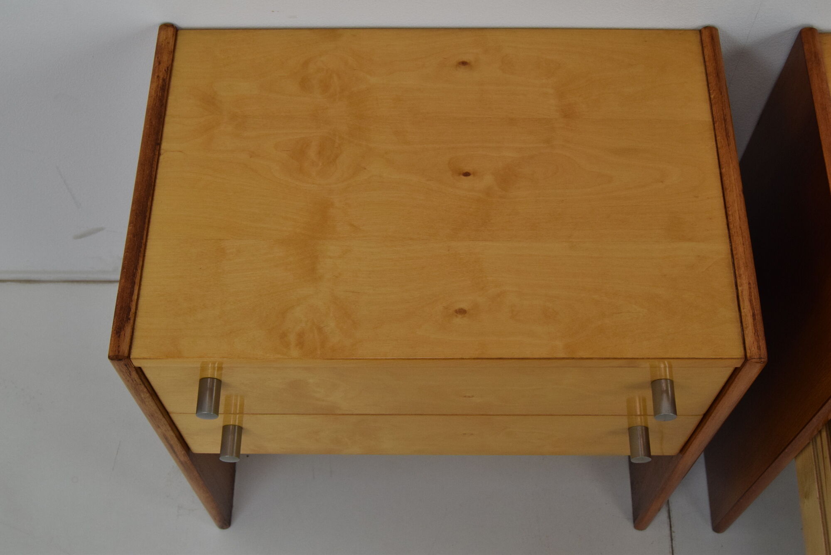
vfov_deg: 29.0
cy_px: 278
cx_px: 416
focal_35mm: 46
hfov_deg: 42.3
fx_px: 1074
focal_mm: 31
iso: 1600
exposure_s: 1/320
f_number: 9
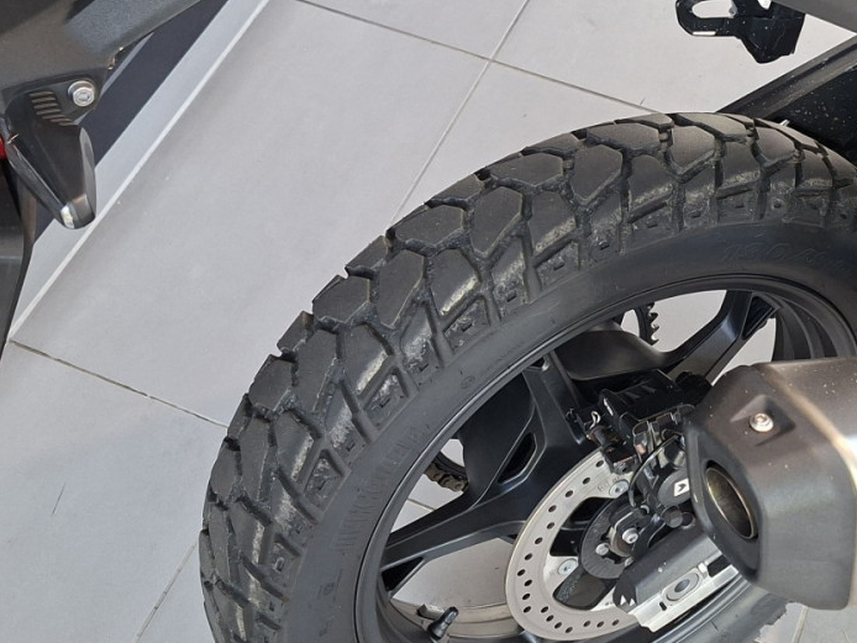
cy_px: 149
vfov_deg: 27.1
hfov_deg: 35.9
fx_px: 1313
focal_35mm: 53
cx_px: 548
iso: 200
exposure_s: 1/100
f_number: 1.8
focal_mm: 5.54
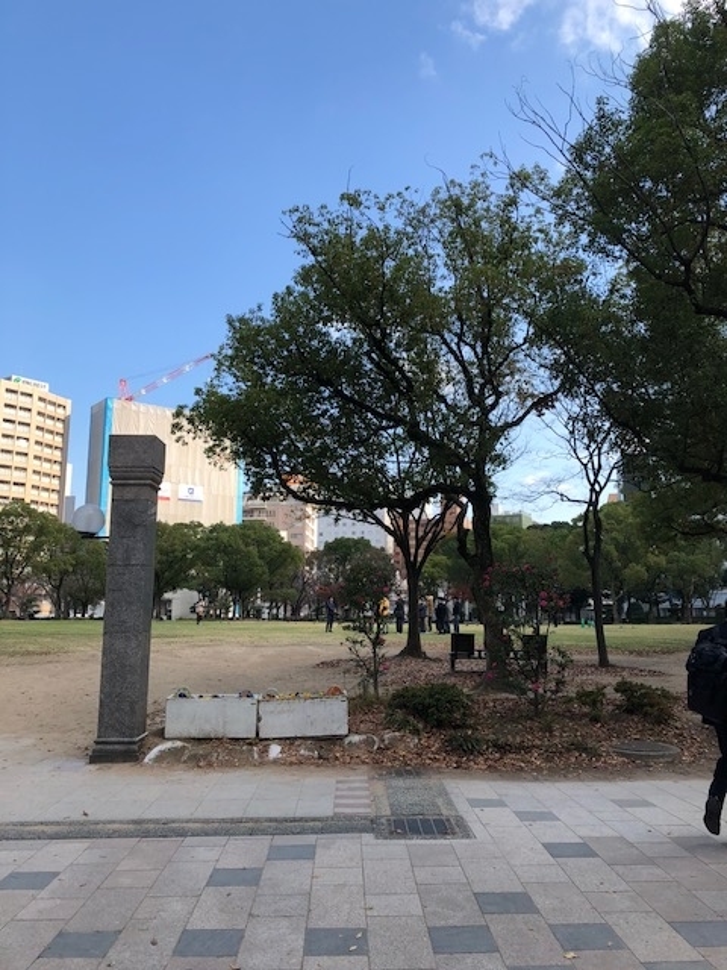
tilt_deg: +11.2
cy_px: 485
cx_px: 364
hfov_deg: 49.7
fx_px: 784
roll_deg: +0.1
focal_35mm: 28
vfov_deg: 63.4
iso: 20
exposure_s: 1/783
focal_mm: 3.99
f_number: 1.8
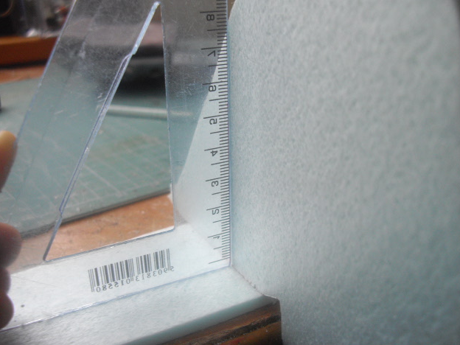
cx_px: 232
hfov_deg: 47.9
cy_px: 171
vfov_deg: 36.8
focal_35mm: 39
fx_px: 518
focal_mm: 7.9
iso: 200
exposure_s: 1/50
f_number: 2.8
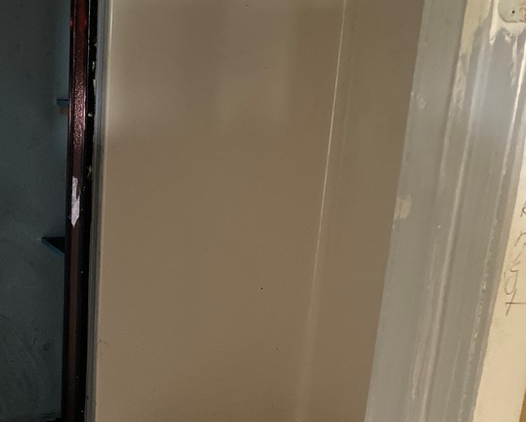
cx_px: 26
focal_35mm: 52
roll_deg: +0.1
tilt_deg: -15.7
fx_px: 810
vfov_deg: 28.7
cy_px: 314
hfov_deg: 33.5
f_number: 1.8
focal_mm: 3.99
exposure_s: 1/24
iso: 640
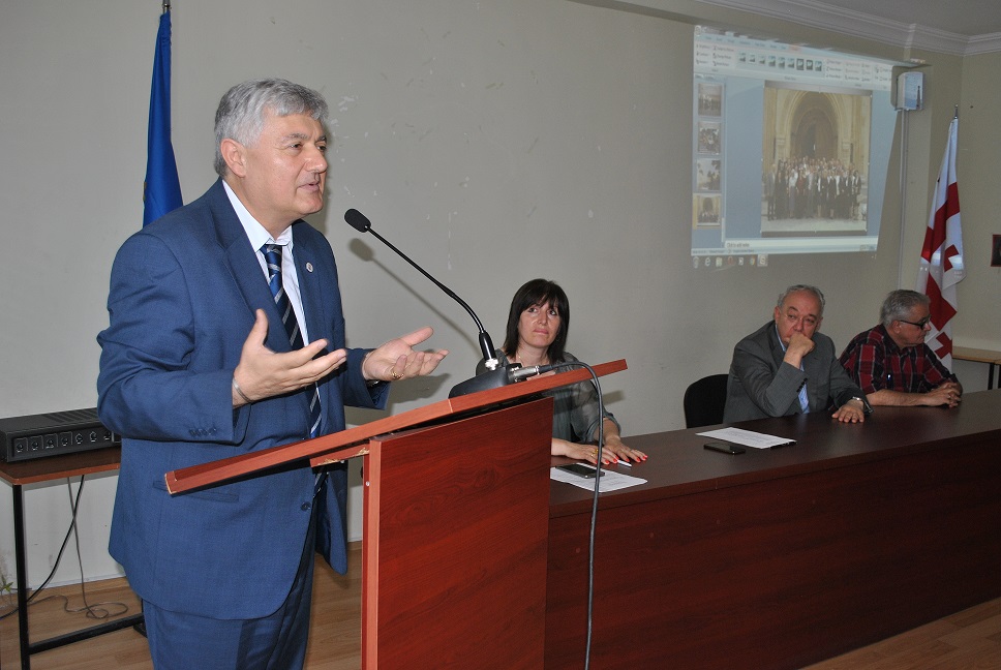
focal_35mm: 33
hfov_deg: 57.2
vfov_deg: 40.1
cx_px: 500
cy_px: 335
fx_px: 919
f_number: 4
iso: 200
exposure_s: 1/60
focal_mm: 22
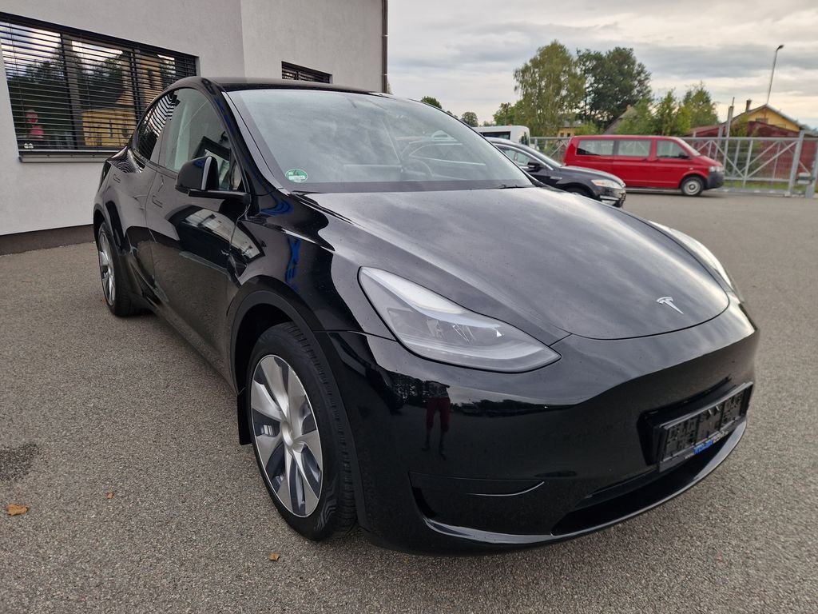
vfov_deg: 58.9
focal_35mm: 23
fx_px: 544
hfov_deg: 73.9
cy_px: 307
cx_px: 409
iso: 100
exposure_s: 1/180
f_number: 1.8
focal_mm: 5.4
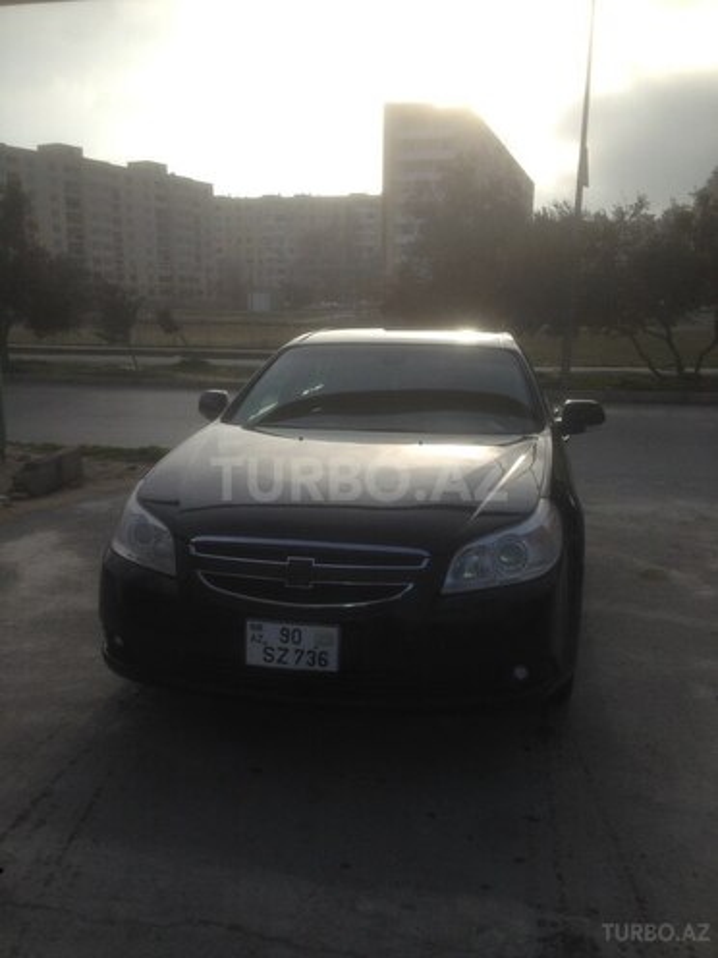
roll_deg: +1.7
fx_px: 913
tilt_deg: -10.6
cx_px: 359
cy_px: 479
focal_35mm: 33
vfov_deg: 55.4
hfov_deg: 42.9
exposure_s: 1/2358
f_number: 2.4
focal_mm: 4.12
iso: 50
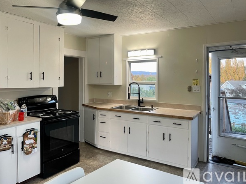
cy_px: 82
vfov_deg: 48.1
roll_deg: -0.3
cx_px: 113
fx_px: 206
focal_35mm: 29
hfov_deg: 61.6
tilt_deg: -1.1
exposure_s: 1/60
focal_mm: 5.1
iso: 80
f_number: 1.6
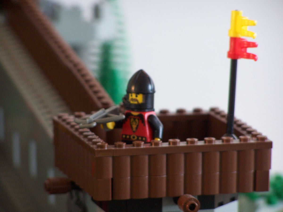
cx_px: 142
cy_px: 106
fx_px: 3000
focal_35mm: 367
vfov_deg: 4.1
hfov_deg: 5.4
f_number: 3.6
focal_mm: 60.8
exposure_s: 1/8
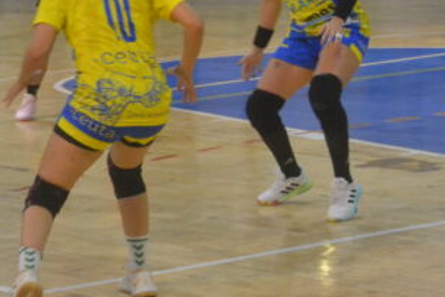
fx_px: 2251
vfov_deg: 7.5
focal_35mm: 182
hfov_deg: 11.2
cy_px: 9
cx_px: -4
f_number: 5.3
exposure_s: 1/160
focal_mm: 48
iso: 3200
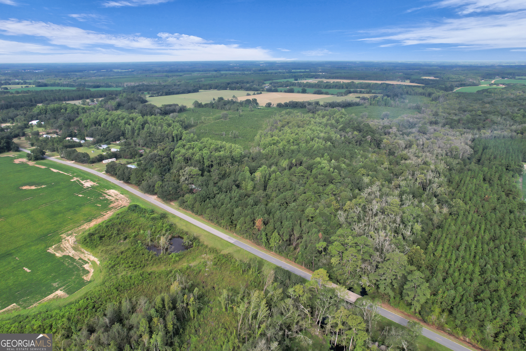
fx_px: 321
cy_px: 176
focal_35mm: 22
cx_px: 263
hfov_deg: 78.6
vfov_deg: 57.2
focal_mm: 8.38
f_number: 2.8
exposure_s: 1/1500
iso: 130
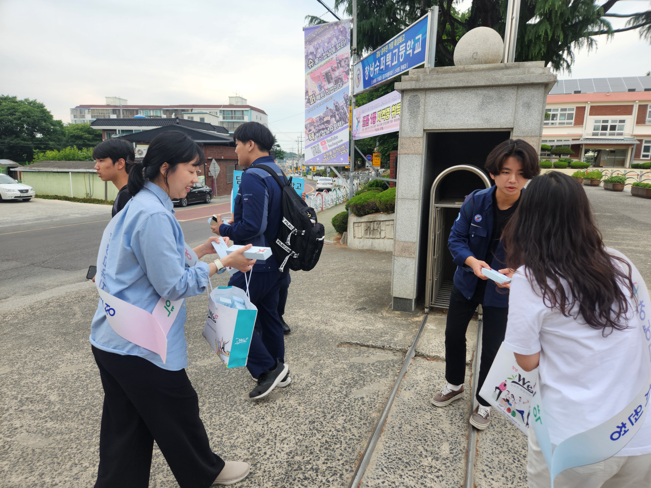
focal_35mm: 23
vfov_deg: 58.9
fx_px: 433
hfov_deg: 73.9
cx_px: 326
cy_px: 244
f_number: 1.8
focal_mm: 5.4
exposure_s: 1/298
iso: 20
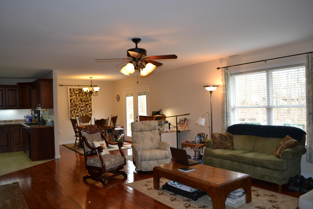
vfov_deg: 47.9
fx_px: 235
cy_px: 104
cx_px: 156
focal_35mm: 27
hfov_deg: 67.4
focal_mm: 18
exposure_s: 1/60
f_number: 3.5
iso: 400
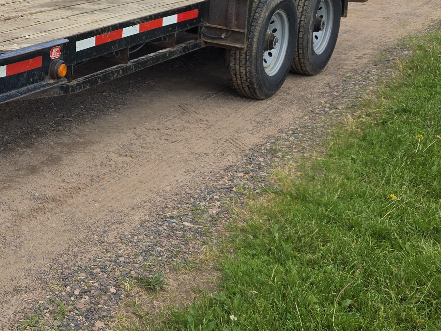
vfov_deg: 21.8
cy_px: -27
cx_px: -76
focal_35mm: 64
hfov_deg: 27.1
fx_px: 815
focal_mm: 5.4
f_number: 1.8
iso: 25
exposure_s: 1/1179
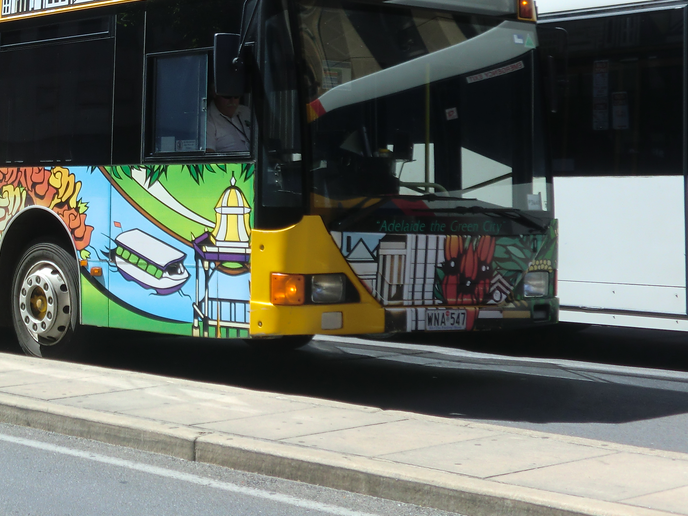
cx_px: 73
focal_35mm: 81
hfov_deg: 23.5
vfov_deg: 18.0
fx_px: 1610
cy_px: 78
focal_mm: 7.91
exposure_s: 1/400
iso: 64
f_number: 3.4
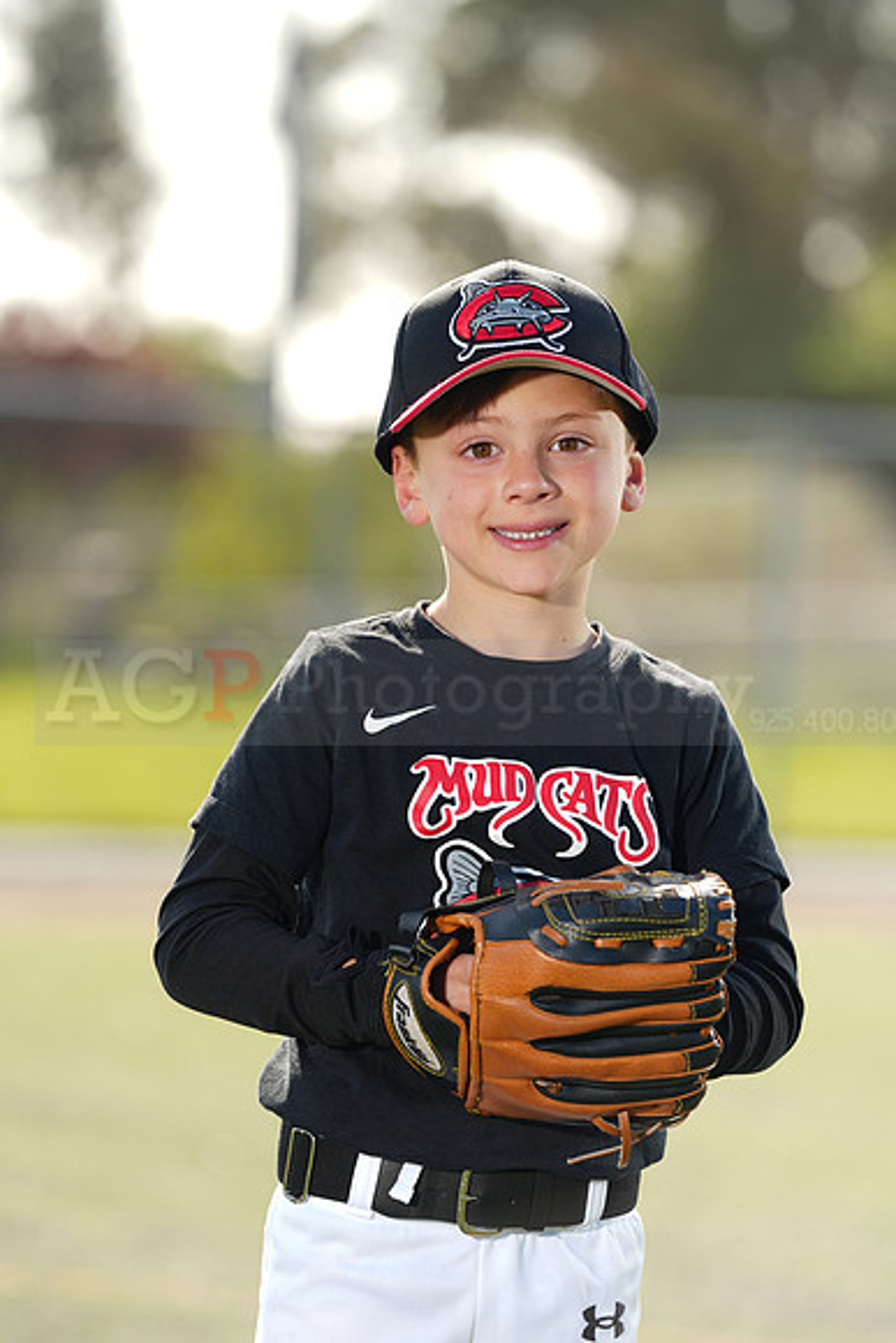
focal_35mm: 191
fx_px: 7126
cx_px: 448
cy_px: 672
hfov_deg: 7.2
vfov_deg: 10.8
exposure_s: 1/250
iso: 64
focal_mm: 191
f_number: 4.5
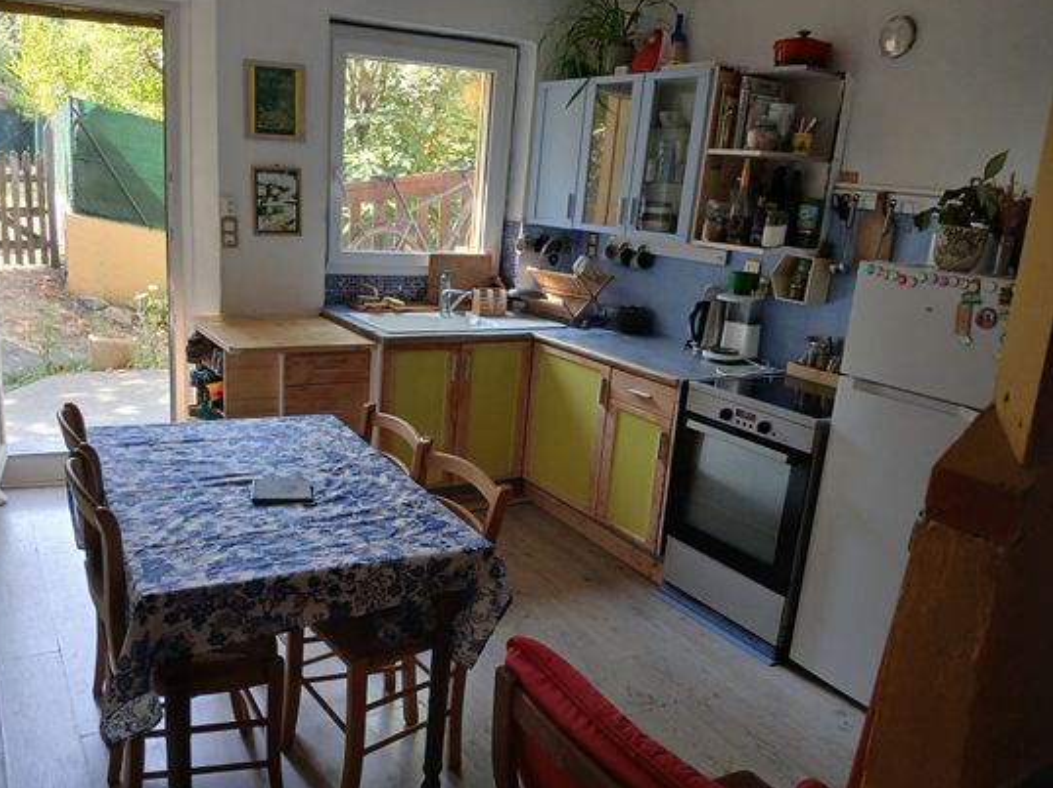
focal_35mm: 29
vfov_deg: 48.2
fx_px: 882
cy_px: 416
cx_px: 468
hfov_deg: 61.5
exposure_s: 1/50
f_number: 1.8
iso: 100
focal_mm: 3.98
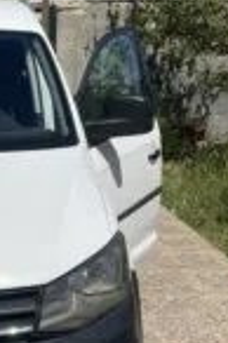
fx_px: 705
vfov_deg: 27.3
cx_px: -68
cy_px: 132
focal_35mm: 74
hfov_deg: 17.3
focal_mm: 4.2
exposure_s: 1/7813
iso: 32
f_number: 1.6
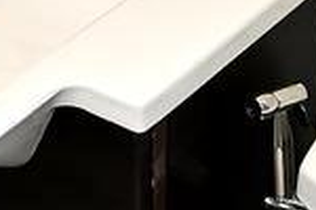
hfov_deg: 13.2
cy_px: -143
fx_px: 1352
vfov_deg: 8.6
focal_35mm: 154
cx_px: 6
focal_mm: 10
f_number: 4.5
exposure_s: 1/60
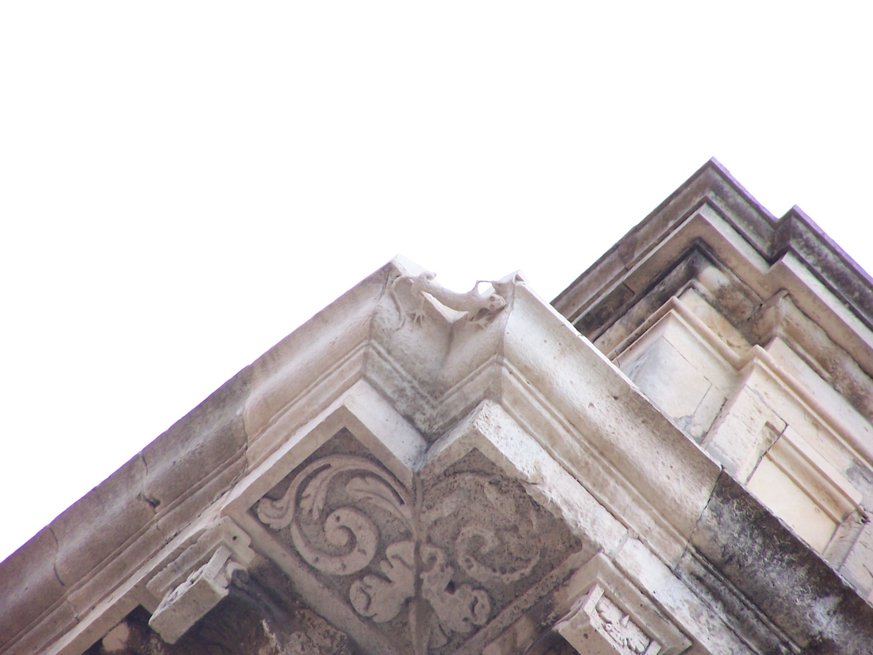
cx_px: 436
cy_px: 328
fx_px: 9583
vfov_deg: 3.9
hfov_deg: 5.2
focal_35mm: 380
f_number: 3.7
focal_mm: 63
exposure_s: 1/350
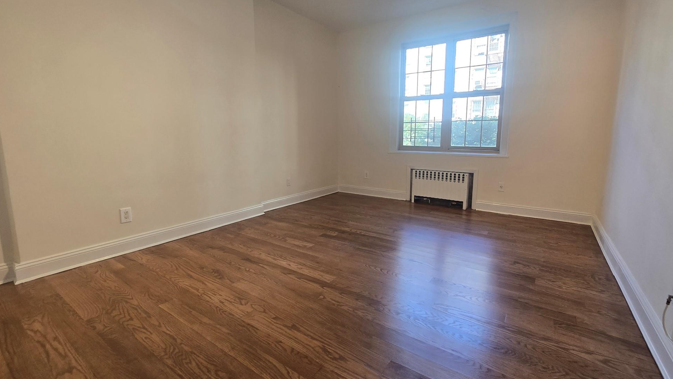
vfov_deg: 70.5
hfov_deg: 103.0
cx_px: 347
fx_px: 268
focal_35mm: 15
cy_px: 177
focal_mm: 2.2
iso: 80
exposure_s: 1/60
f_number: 2.2
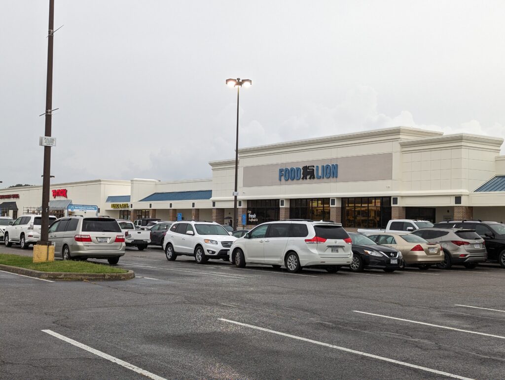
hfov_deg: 39.6
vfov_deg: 30.3
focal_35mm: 48
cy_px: 190
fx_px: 701
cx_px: 252
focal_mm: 6.81
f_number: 1.85
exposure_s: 1/170
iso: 62
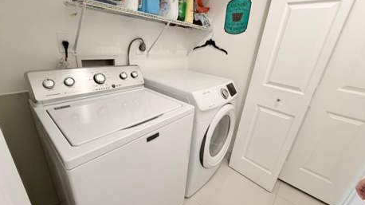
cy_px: 102
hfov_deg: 99.4
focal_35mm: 16
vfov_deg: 67.0
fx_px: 155
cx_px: 183
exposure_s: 1/60
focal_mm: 2.22
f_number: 2.2
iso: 640
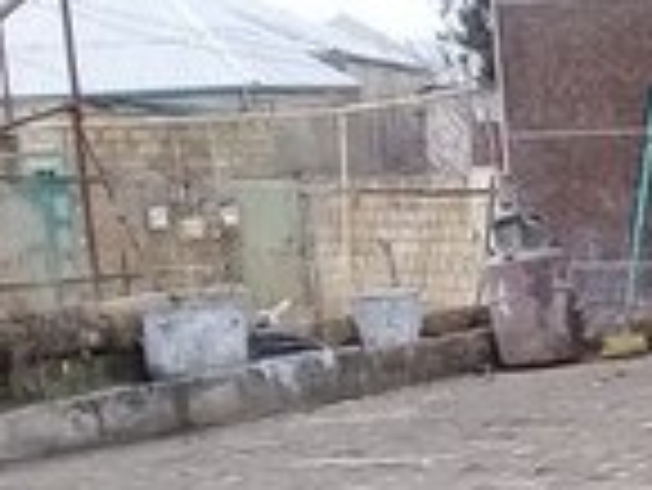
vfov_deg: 10.5
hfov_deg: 12.4
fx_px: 2658
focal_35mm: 141
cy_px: 456
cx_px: 1295
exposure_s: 1/370
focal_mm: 3.3
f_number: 2.2
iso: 50
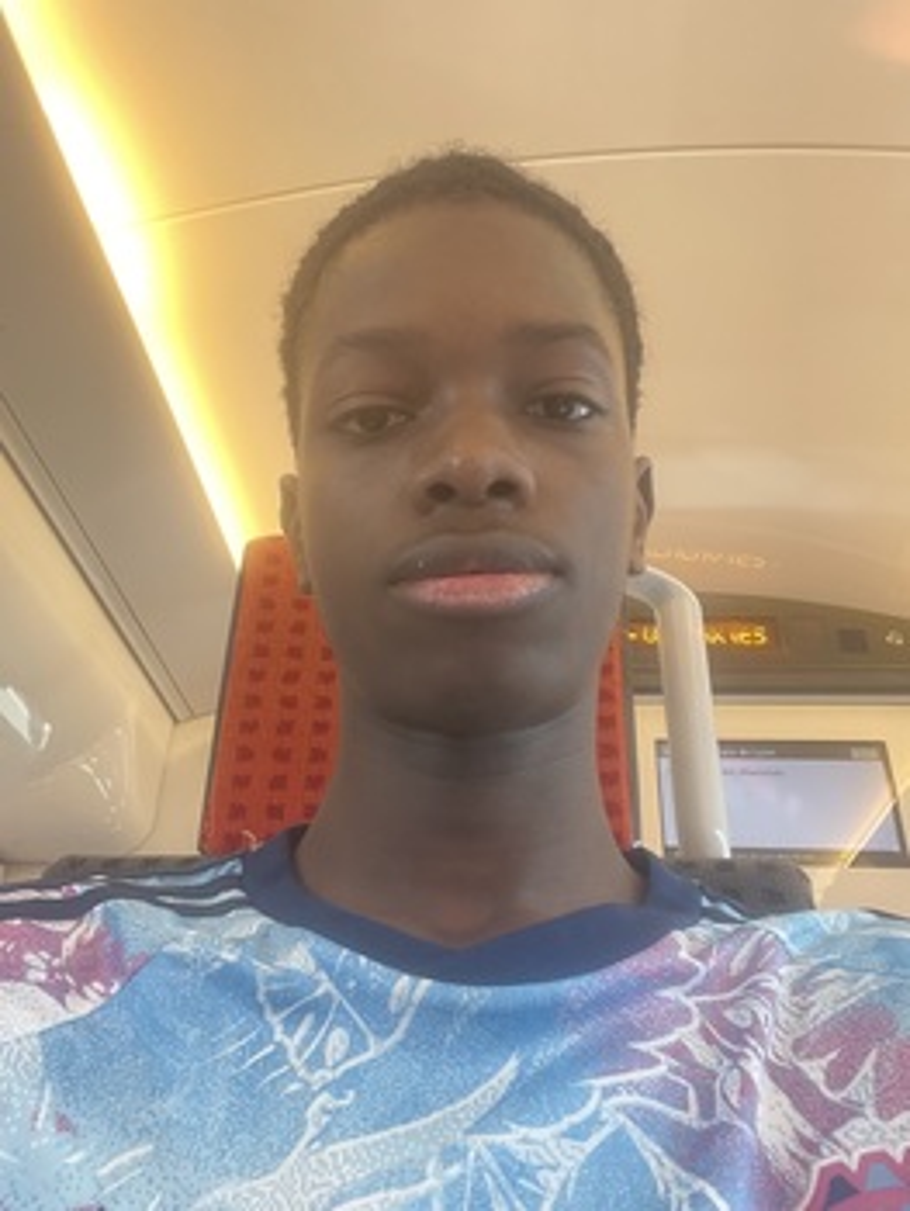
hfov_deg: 46.8
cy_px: 606
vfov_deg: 59.9
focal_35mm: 30
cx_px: 455
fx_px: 1050
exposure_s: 1/60
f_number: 2.2
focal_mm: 2.71
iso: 160
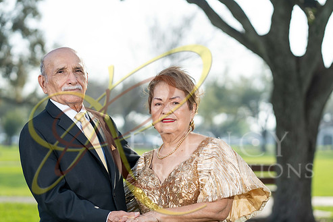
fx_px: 925
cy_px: 130
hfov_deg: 20.4
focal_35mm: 100
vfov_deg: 13.7
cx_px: 158
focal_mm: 85
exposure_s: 1/1600
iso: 200
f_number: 2.8
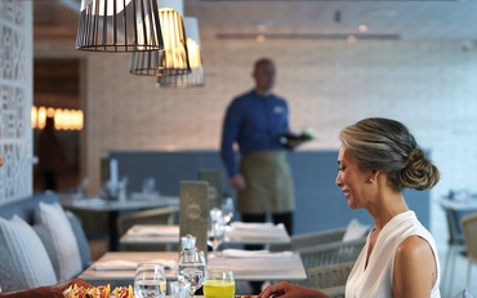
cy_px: 172
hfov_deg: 22.8
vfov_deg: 14.3
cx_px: 275
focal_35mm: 91
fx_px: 1183
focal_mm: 50
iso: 50
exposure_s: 1/50
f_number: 1.6
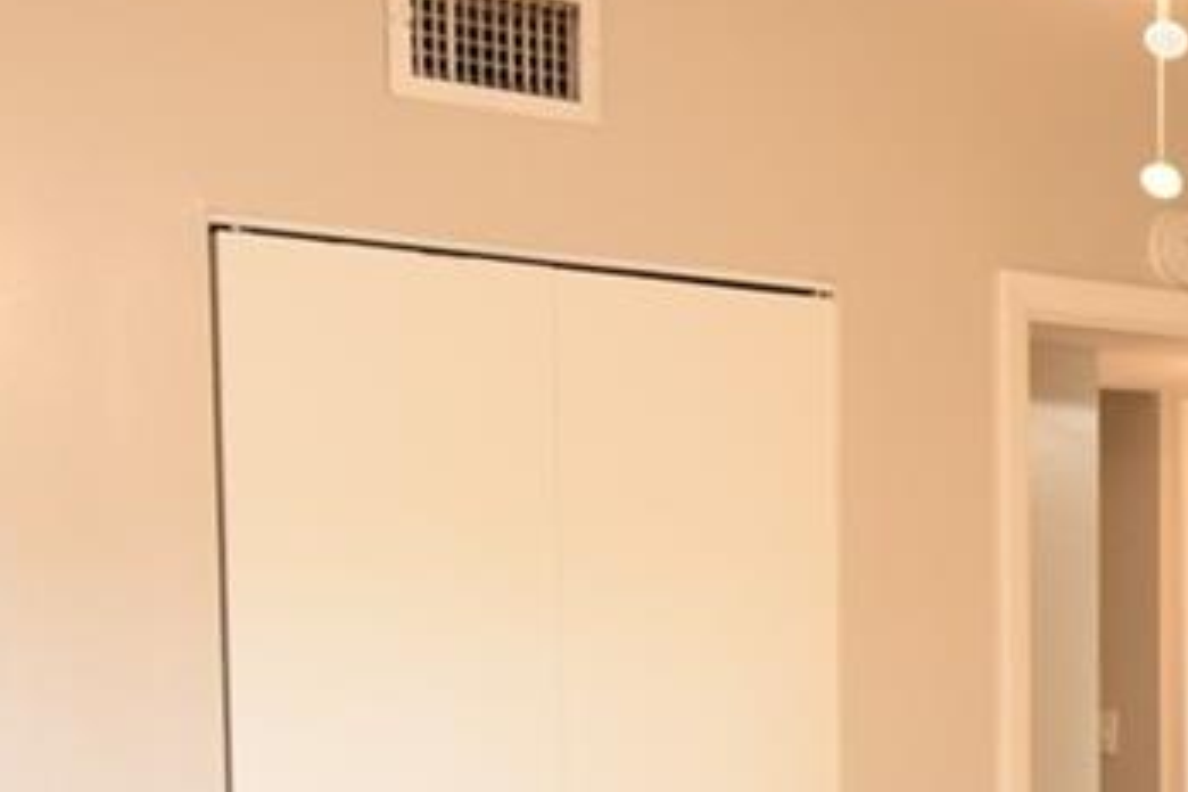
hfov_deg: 26.0
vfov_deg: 19.3
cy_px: 734
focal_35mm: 69
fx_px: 2277
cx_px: 1437
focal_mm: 10
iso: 1000
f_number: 3.5
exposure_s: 1/60
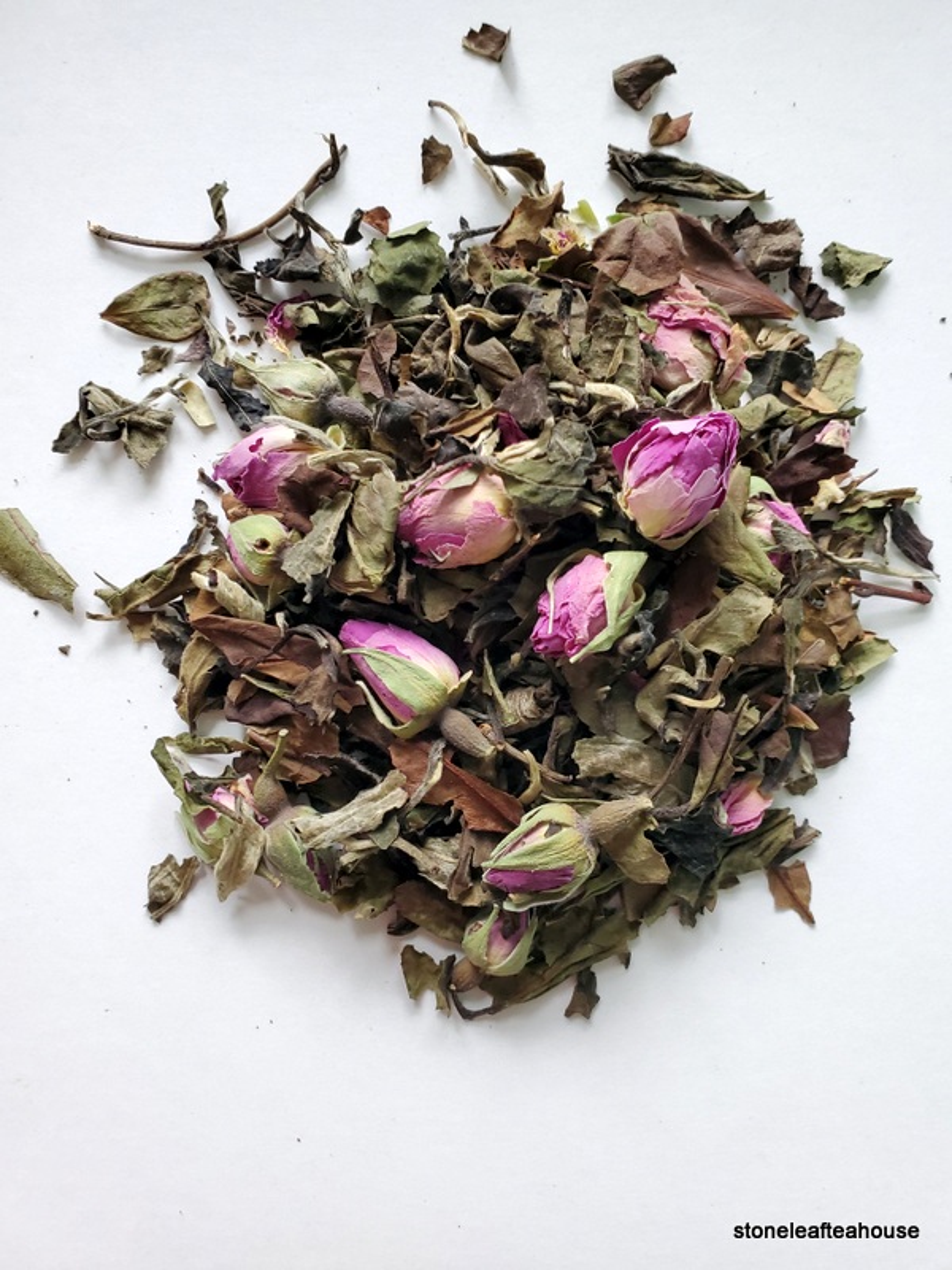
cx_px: 476
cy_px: 635
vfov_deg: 67.3
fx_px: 953
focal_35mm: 26
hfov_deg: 53.1
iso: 320
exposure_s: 1/120
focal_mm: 4.3
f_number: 2.4
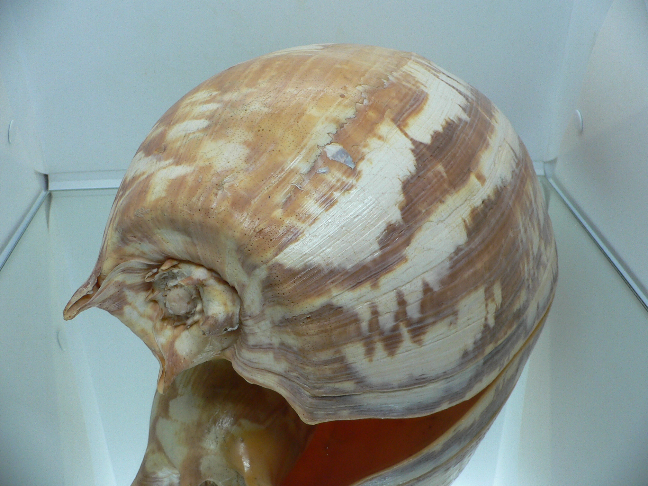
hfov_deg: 52.6
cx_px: 324
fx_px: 655
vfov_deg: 40.7
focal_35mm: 35
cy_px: 243
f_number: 2.8
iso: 100
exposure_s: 1/60
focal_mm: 4.6
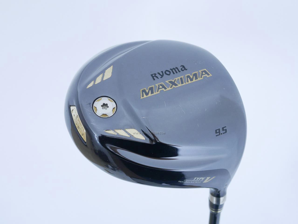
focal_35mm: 50
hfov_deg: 38.2
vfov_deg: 29.1
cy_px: 112
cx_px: 149
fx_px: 431
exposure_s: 1/50
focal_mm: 25
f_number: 4.5
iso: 1600
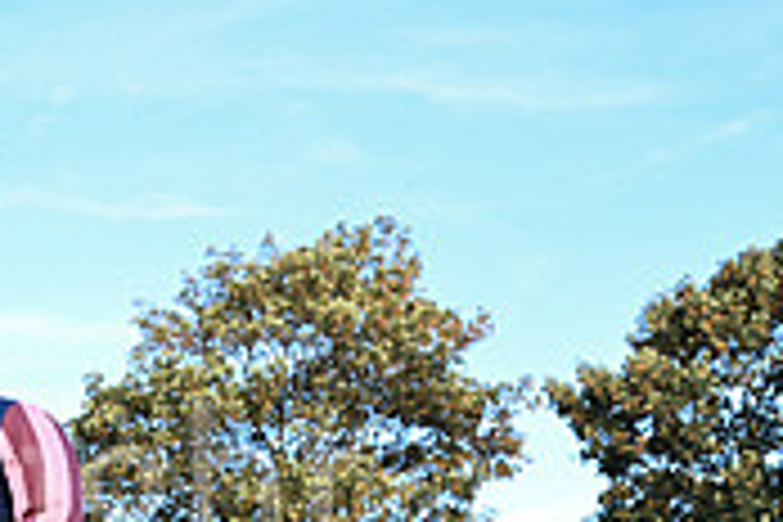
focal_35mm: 80
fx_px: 1740
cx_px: 90
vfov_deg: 15.7
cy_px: 776
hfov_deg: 24.7
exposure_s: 1/500
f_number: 5
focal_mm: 24
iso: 400
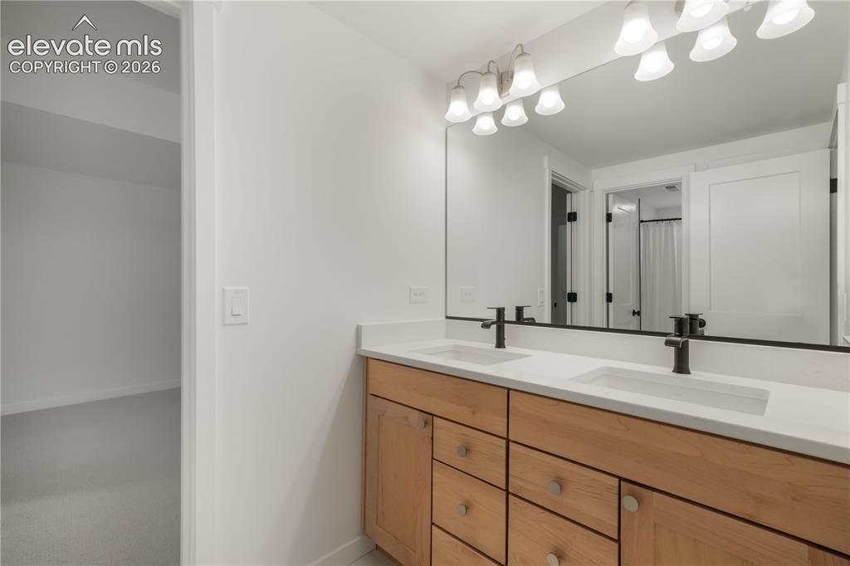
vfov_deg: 77.3
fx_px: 354
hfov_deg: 100.4
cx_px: 425
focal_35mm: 15
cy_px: 283
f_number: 14
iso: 10000
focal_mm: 15
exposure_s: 1/30
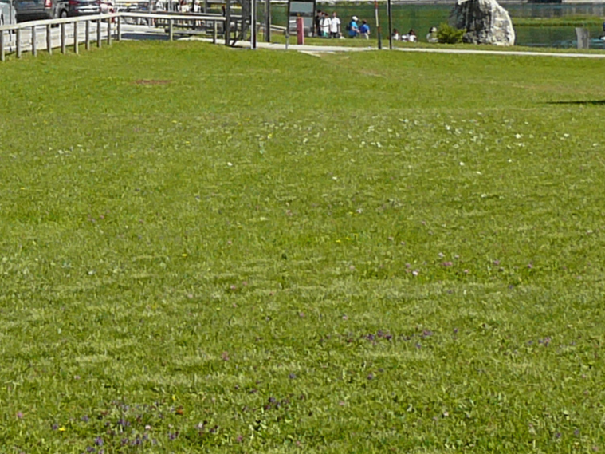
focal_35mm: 118
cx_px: 10
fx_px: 2062
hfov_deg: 16.4
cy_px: -97
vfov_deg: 12.3
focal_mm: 5.2
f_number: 5
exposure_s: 1/400
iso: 80
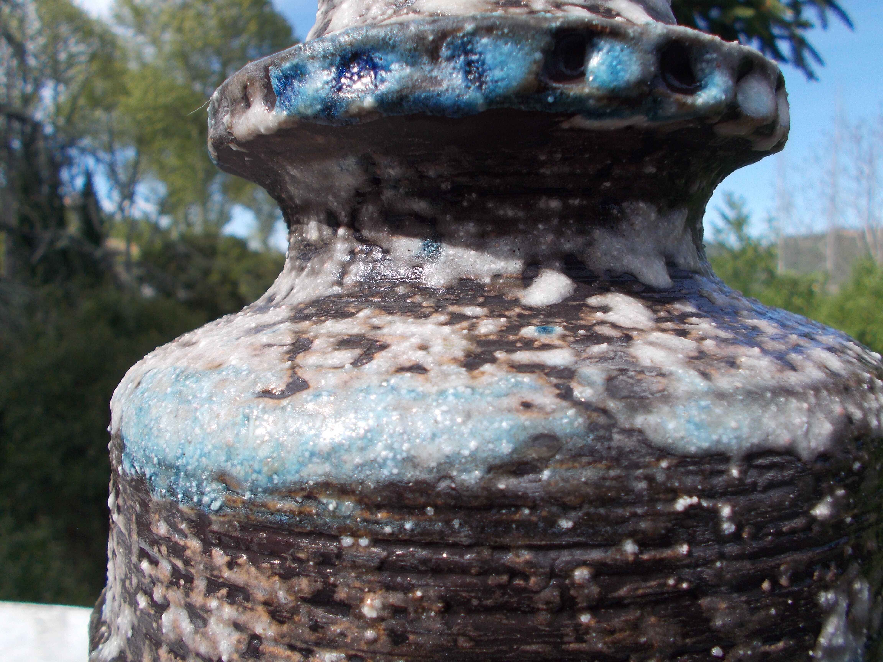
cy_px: 331
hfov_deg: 60.0
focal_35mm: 30
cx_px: 442
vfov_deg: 46.8
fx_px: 765
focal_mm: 5.3
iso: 80
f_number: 8.6
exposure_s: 1/80
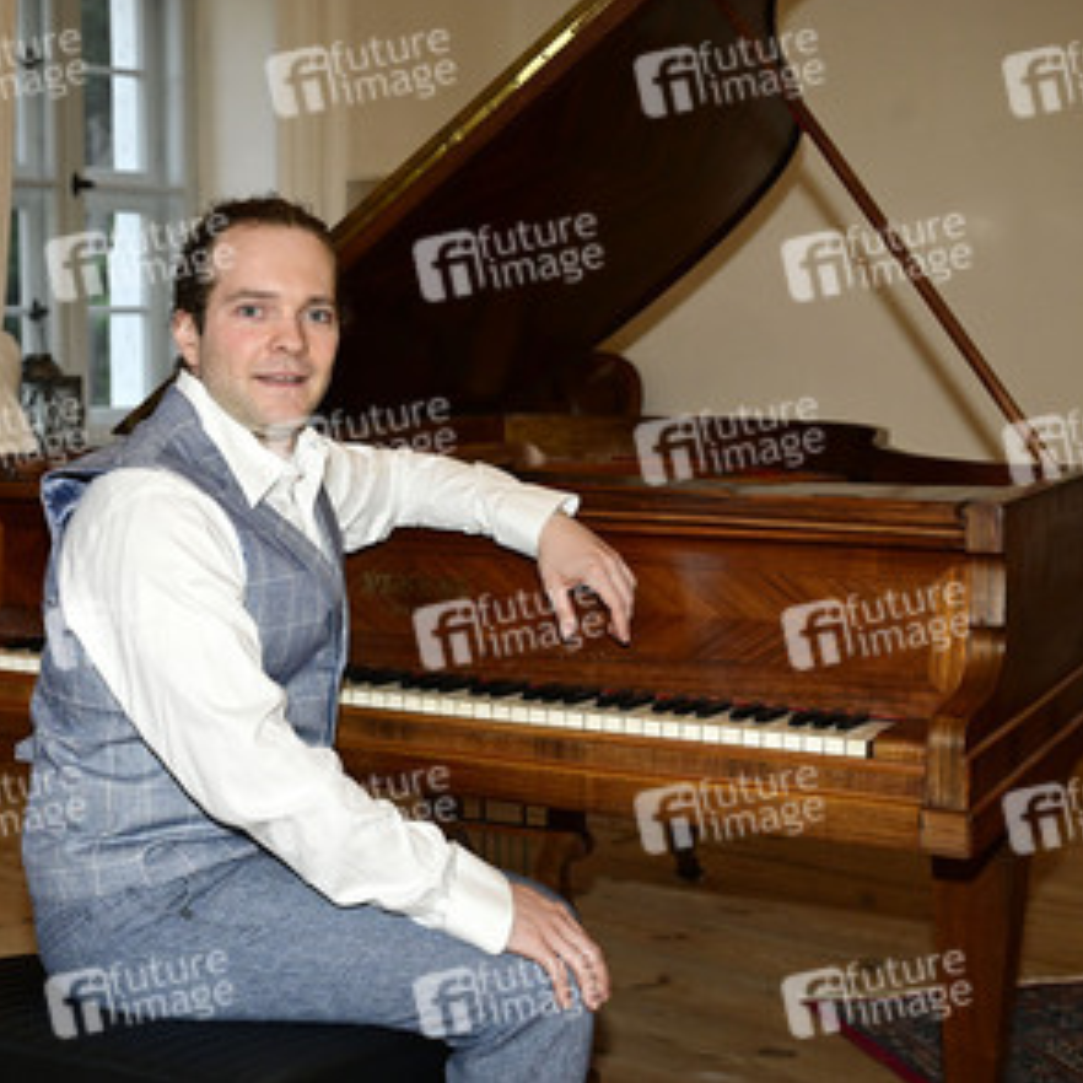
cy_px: 534
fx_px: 2124
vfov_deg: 28.6
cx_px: 411
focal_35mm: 60
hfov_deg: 28.5
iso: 2500
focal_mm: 46
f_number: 5.6
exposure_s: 1/200
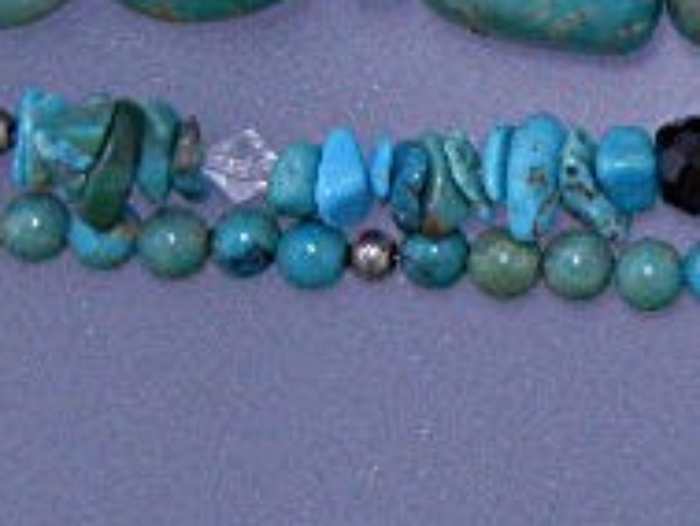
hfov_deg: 14.5
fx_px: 2671
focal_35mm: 132
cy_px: -33
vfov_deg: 11.1
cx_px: 822
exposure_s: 1/30
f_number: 7.4
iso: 800
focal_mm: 7.1
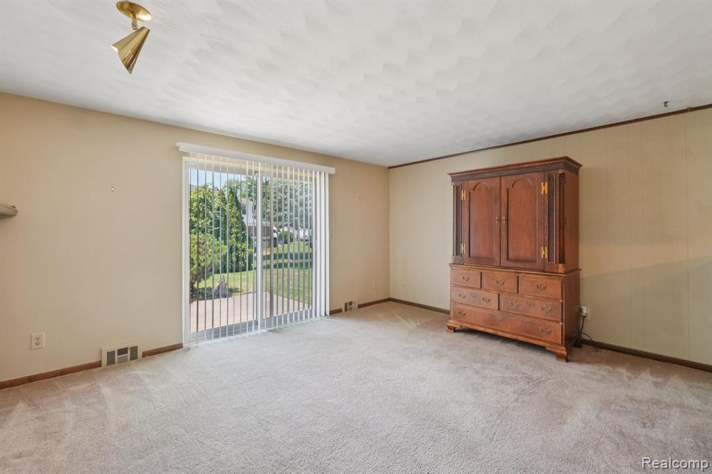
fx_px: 297
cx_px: 356
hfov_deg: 100.4
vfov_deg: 77.3
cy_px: 237
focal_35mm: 15
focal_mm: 10
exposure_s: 1/30
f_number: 8
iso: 640
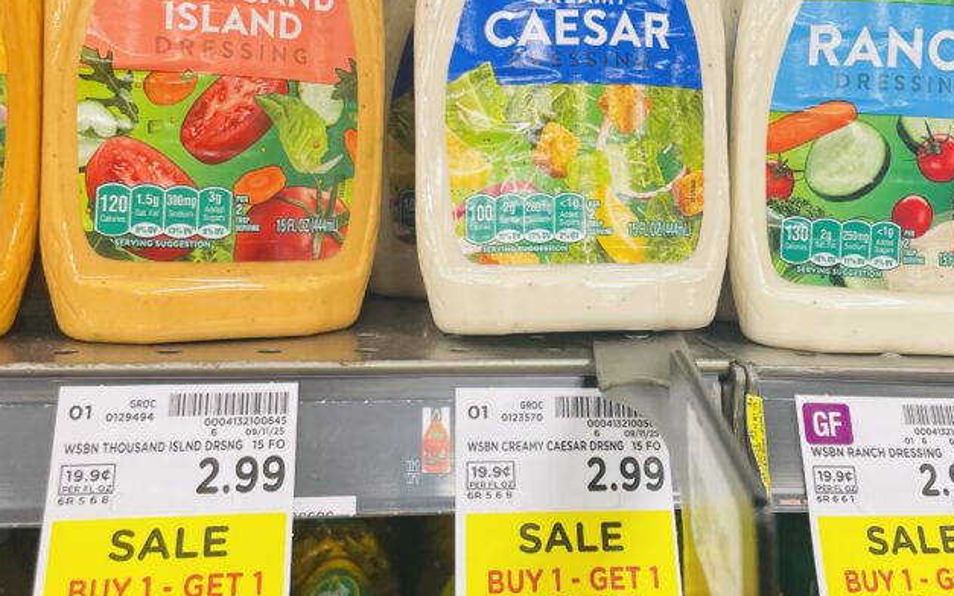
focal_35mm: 45
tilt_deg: -2.0
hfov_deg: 44.1
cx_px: 583
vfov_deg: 28.4
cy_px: 189
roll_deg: -2.7
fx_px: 1170
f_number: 1.6
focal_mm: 4.2
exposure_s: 1/66
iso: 80
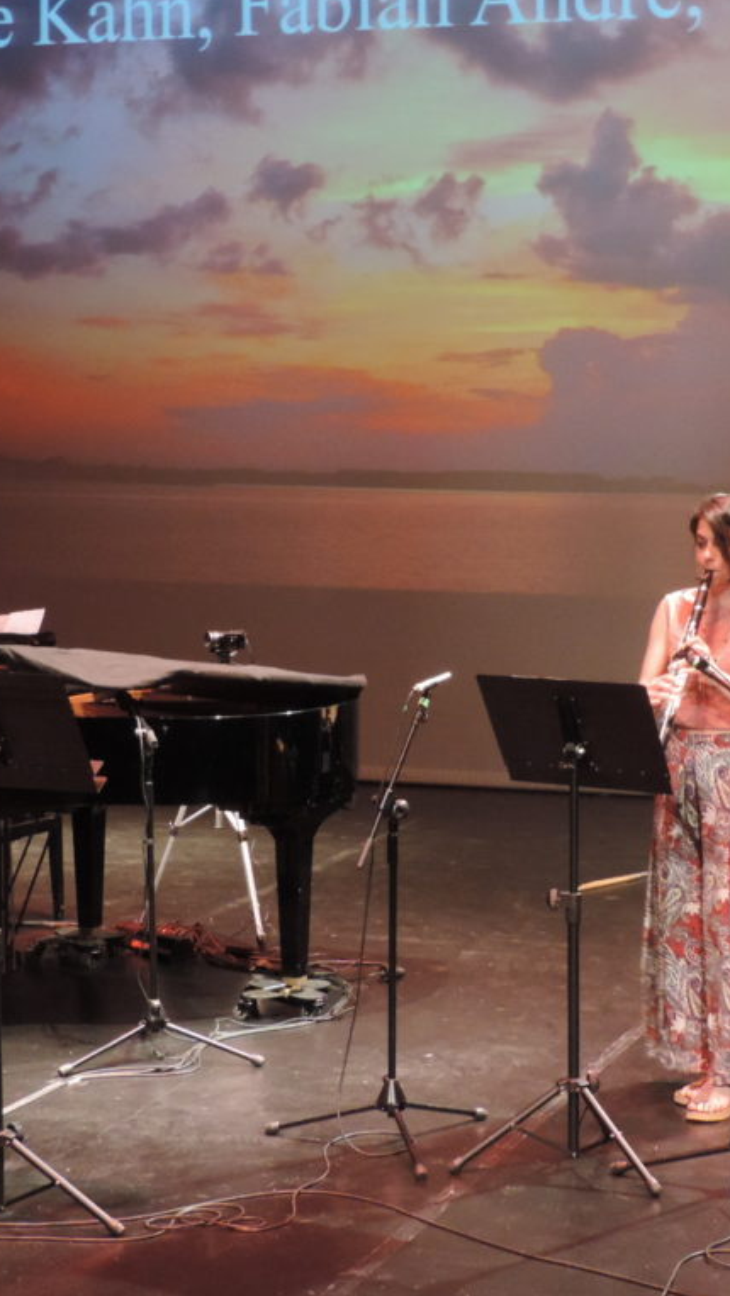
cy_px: 646
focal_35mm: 73
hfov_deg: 16.5
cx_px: 436
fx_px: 2511
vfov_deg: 29.0
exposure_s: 1/13
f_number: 3.6
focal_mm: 8.9
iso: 720
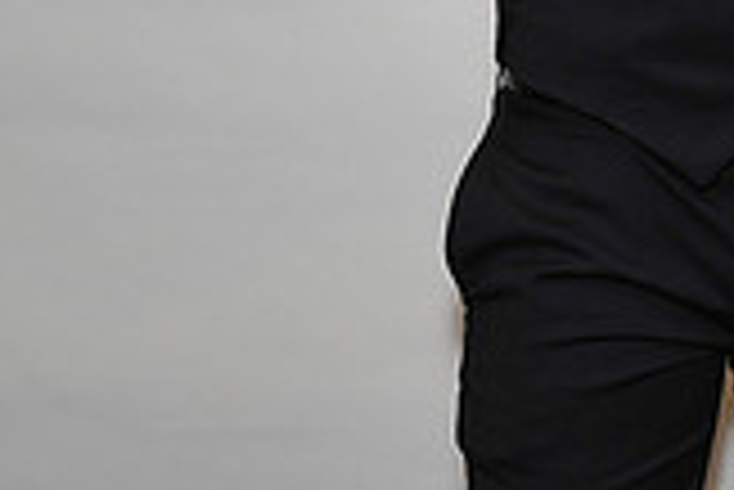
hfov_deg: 13.0
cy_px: -328
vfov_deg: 8.9
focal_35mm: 149
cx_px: 1121
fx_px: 3041
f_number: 6.3
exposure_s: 1/60
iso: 800
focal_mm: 42
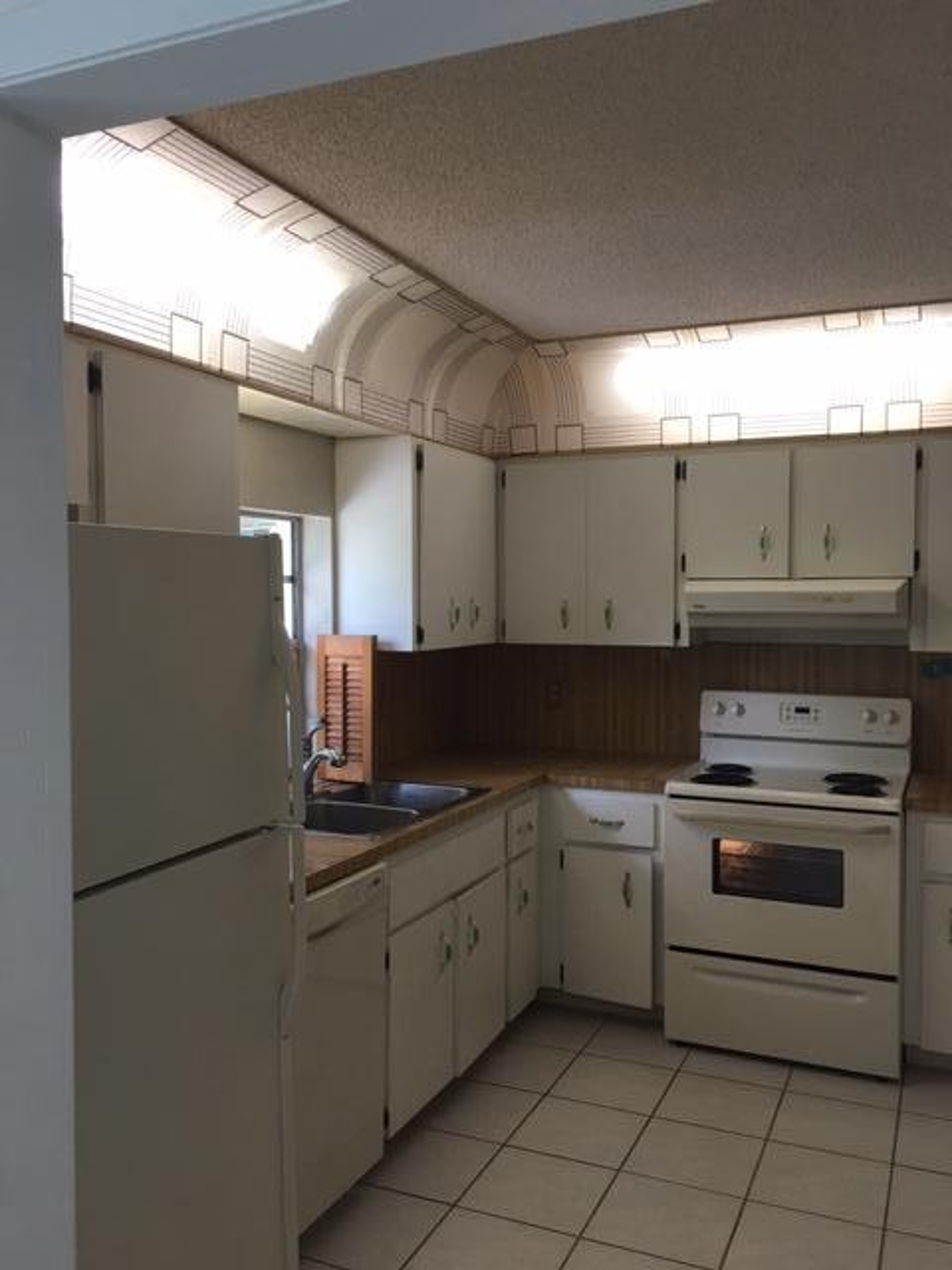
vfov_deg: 61.7
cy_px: 635
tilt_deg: -0.5
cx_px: 476
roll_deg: -0.1
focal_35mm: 29
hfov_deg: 48.2
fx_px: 1063
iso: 40
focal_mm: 4.15
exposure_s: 1/30
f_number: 2.2
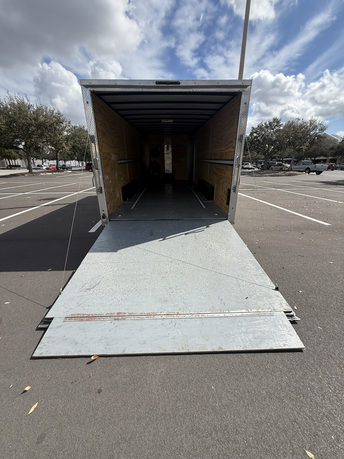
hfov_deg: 85.7
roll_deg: +0.3
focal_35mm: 14
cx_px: 172
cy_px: 230
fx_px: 186
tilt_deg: -15.8
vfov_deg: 102.1
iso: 50
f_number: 2.2
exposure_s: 1/1961
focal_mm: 2.22
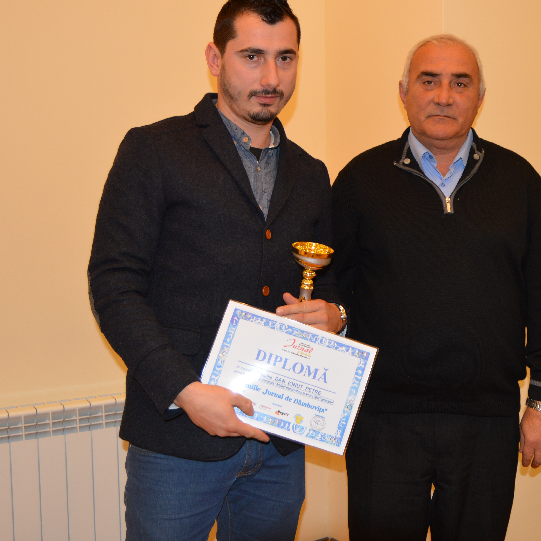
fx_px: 774
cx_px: 346
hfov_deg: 38.2
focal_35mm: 44
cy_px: 229
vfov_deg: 38.4
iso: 450
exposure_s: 1/60
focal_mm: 19
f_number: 3.5
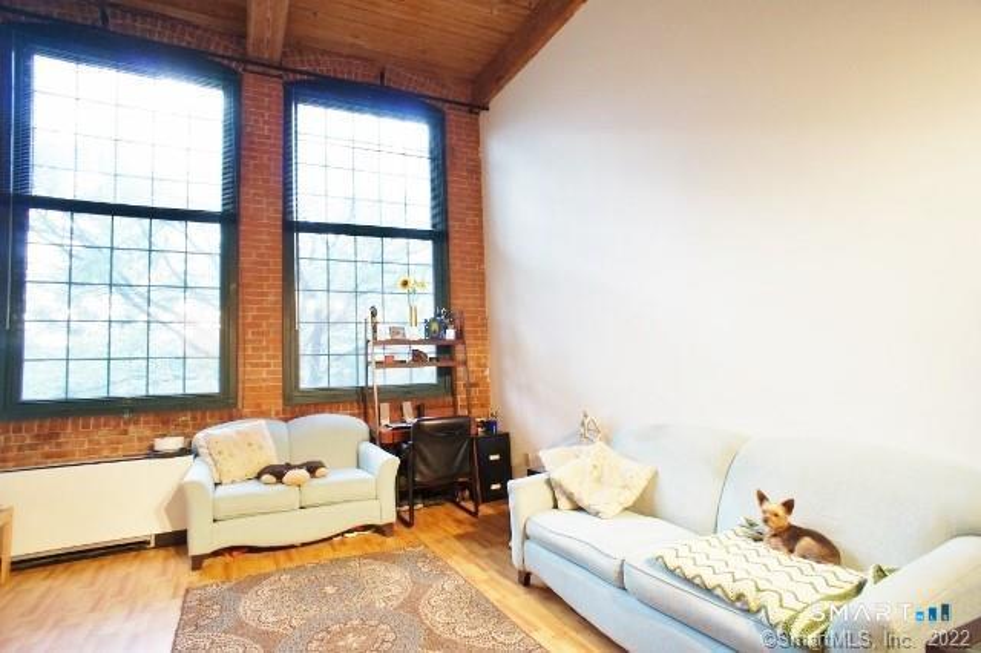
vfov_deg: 53.1
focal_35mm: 24
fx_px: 654
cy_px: 326
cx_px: 490
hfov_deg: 73.8
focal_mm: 16
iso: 1600
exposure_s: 1/8
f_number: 7.1
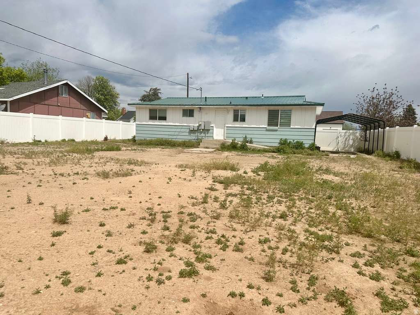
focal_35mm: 24
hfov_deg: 71.6
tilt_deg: -4.2
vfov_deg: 56.8
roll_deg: -2.9
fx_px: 291
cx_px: 210
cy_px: 158
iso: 80
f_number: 1.78
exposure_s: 1/13699
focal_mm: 6.86
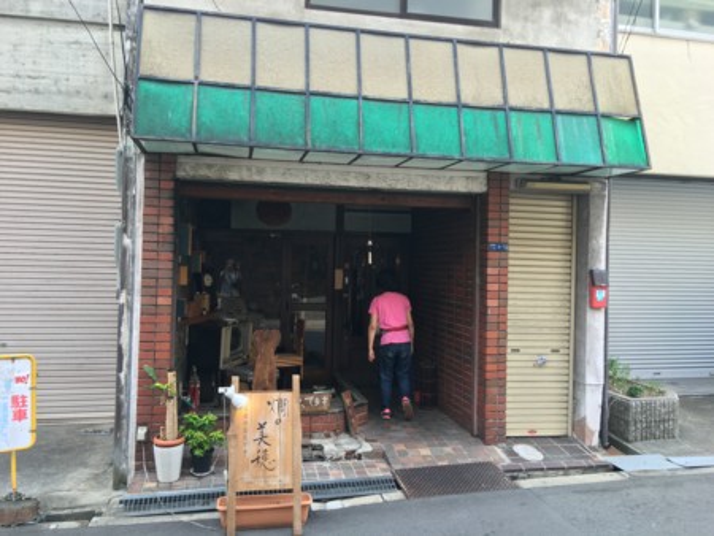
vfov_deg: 48.3
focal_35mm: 29
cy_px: 268
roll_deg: -1.2
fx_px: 598
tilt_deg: +0.4
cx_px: 357
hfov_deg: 61.6
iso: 25
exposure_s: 1/120
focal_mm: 4.15
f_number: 2.2
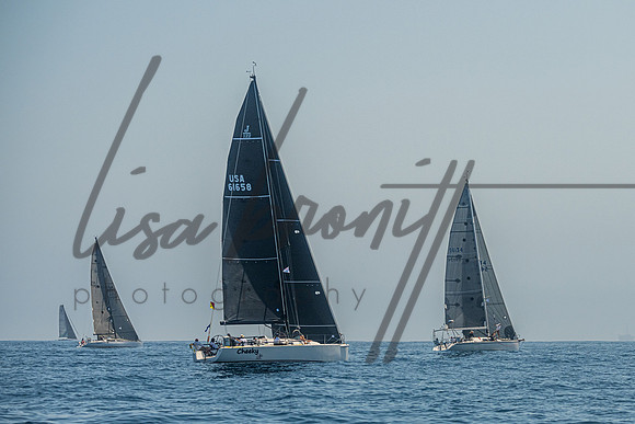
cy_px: 246
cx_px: 431
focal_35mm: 224
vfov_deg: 6.1
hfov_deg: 9.2
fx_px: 3956
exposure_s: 1/5000
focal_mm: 165
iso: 400
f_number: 6.3
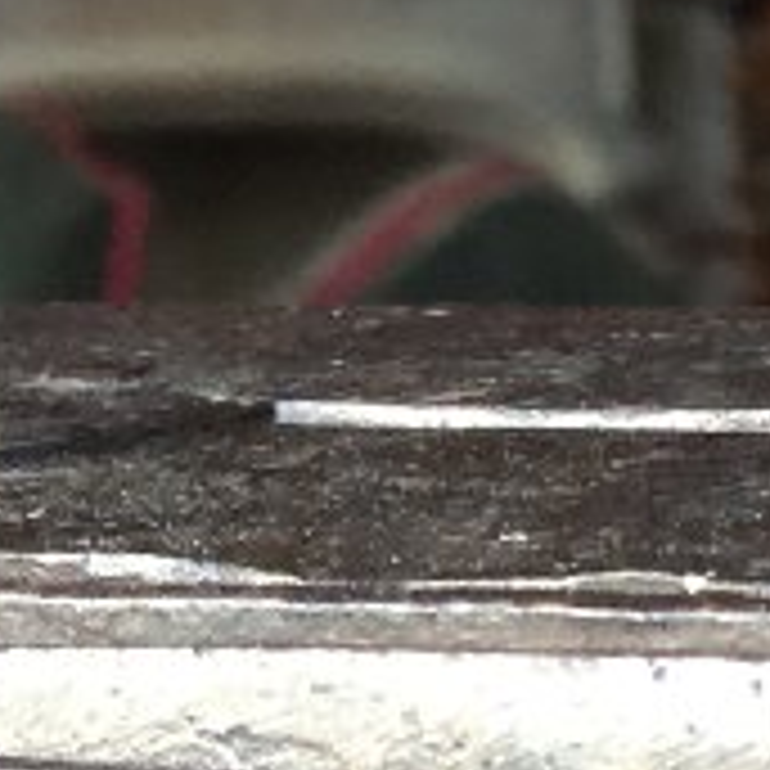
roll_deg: +2.8
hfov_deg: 10.0
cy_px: 1279
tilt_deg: -16.0
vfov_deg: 9.7
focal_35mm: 174
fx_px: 4379
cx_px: 662
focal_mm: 4
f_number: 1.8
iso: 100
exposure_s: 1/15
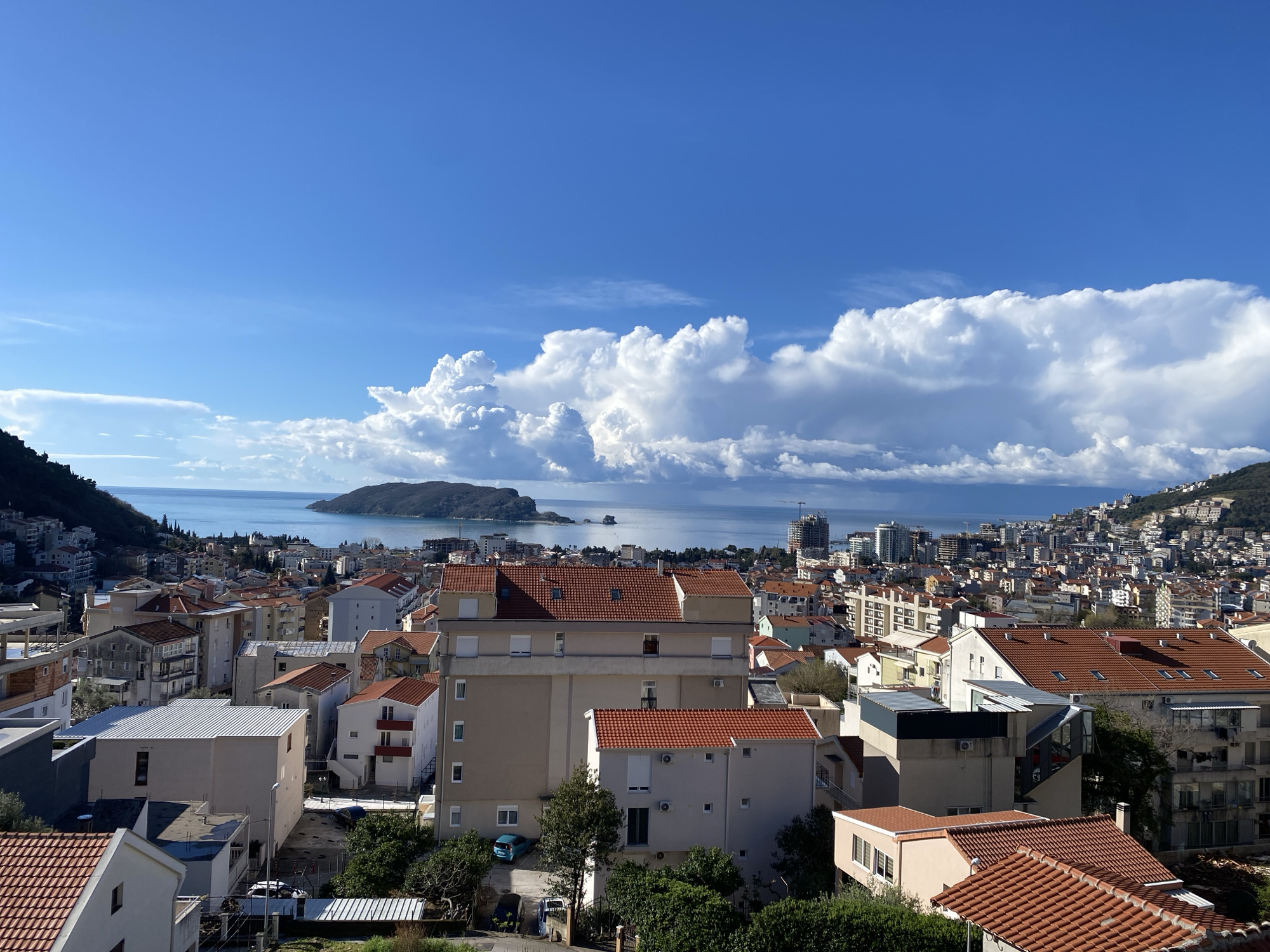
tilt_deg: +1.1
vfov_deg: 53.1
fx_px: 954
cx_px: 635
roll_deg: -2.6
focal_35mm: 26
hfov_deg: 67.3
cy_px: 476
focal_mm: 4.25
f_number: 1.8
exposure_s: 1/4274
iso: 32
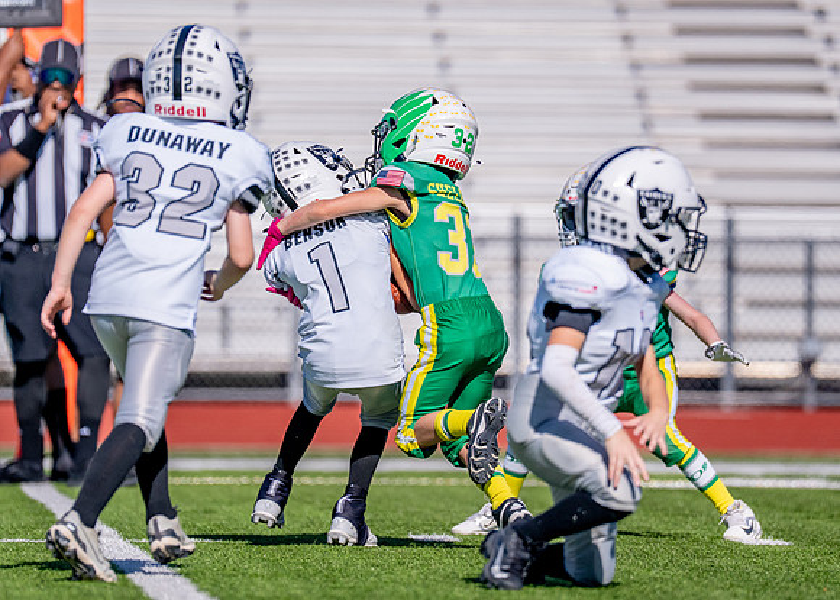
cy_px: 285
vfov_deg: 3.9
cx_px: 380
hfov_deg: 5.5
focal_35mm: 366
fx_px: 8731
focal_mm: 200
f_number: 2.8
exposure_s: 1/8000
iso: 250
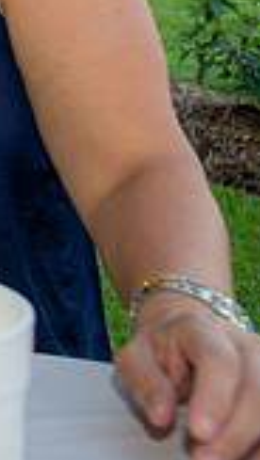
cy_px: -71
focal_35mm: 104
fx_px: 1271
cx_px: -551
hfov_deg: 9.1
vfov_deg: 19.5
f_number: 5.6
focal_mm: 28
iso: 200
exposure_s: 1/125
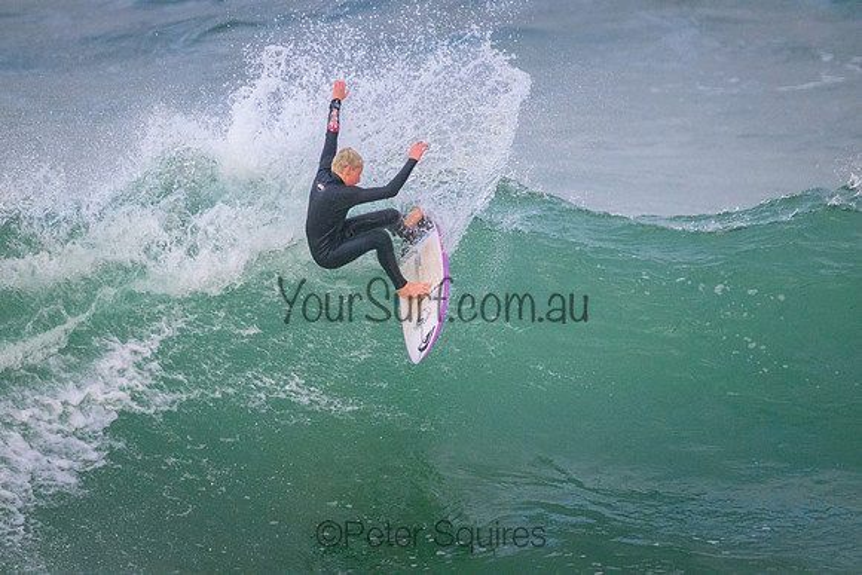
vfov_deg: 1.7
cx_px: 431
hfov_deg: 2.6
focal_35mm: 800
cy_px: 288
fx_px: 19159
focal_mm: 800
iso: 12800
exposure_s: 1/1250
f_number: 11
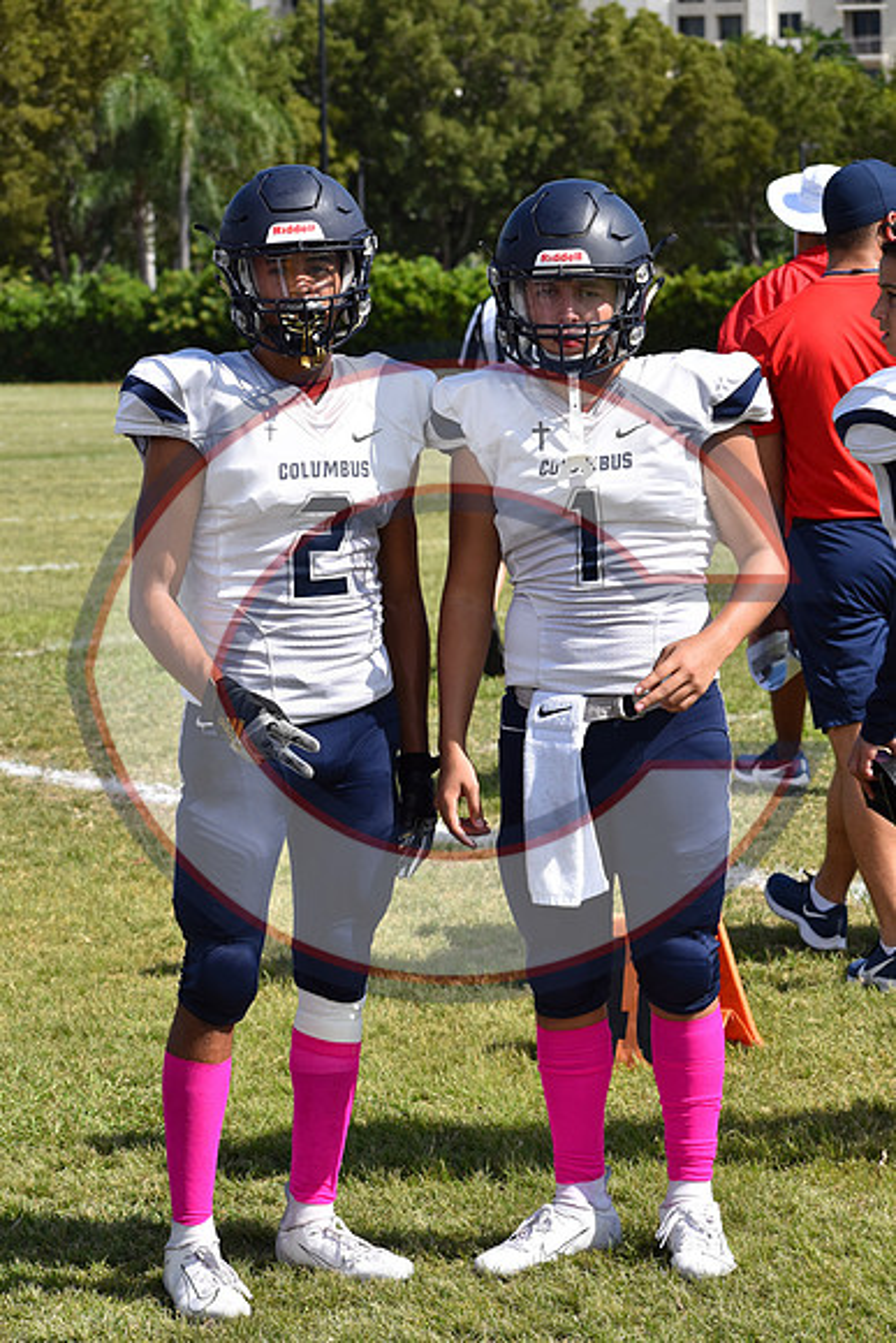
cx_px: 448
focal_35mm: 128
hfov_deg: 10.8
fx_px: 4757
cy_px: 672
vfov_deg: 16.1
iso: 200
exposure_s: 1/1000
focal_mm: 85
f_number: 8
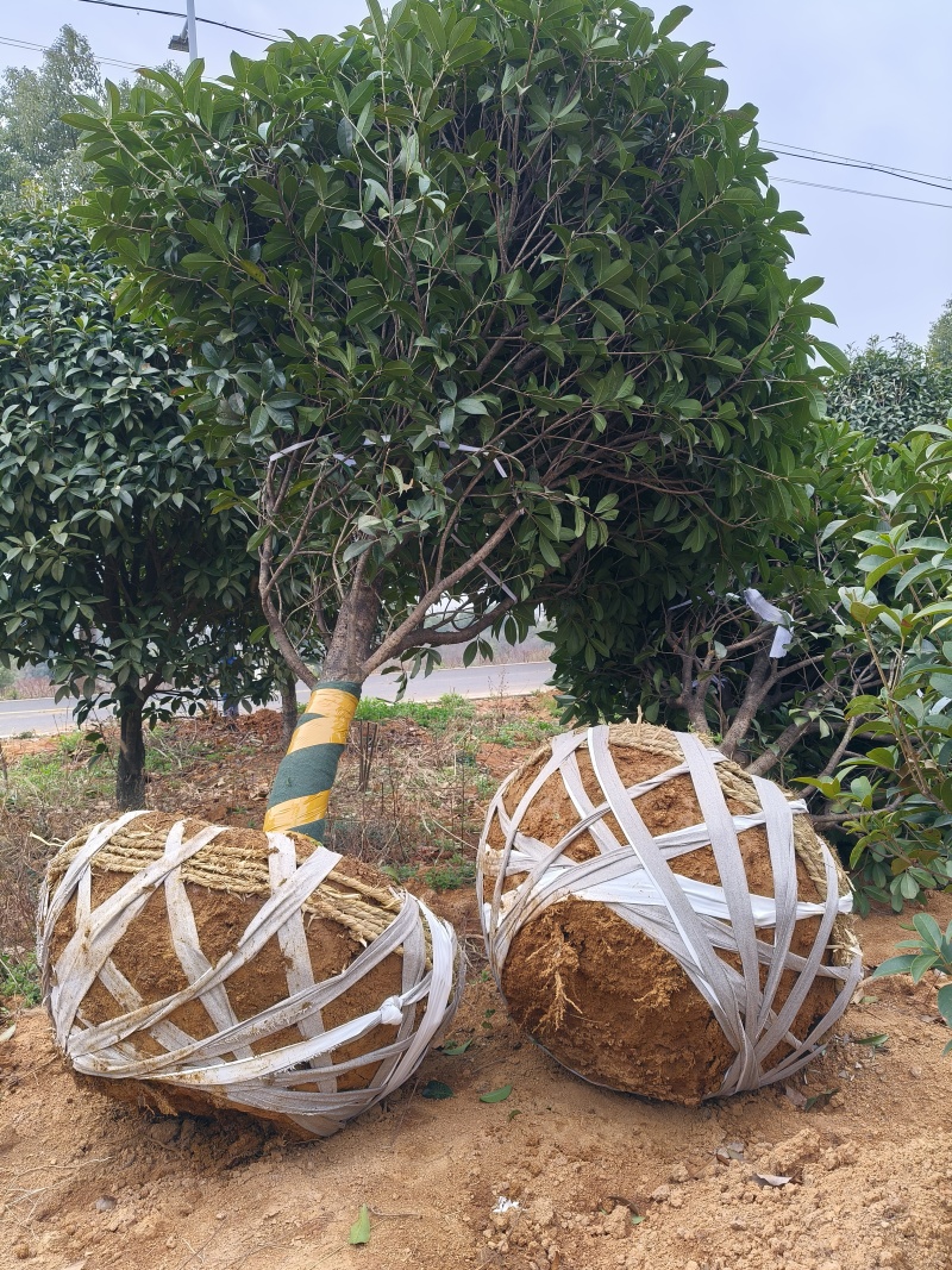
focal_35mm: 26
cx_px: 476
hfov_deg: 53.1
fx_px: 954
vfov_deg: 67.3
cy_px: 635
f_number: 1.8
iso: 80
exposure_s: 1/898
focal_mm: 4.84
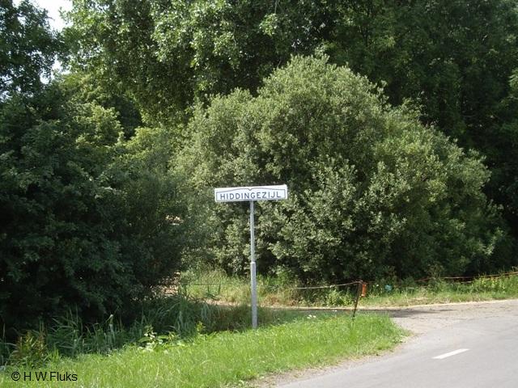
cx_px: 259
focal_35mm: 38
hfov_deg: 49.0
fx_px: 569
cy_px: 194
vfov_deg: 37.7
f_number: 2.8
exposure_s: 1/500
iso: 64
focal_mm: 7.9
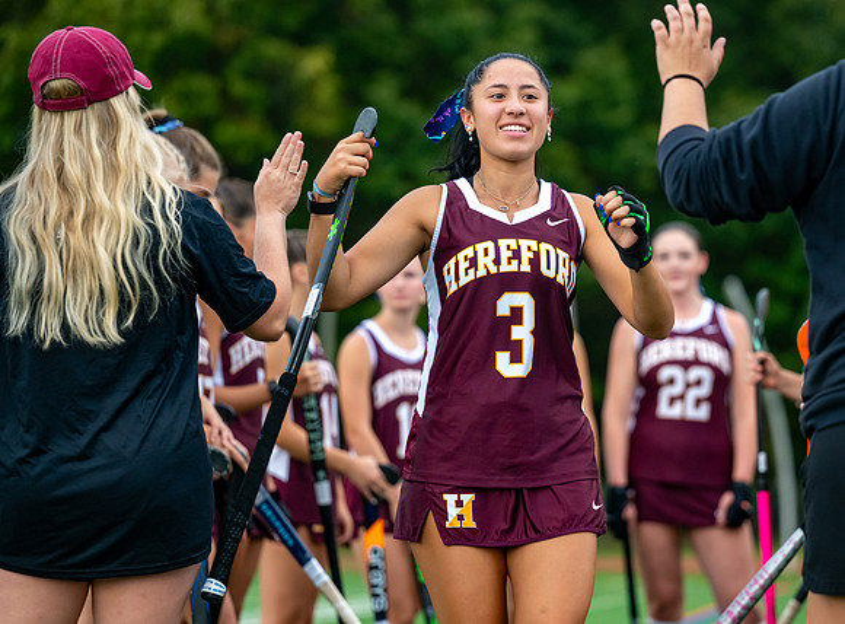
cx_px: 511
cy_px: 293
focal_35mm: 153
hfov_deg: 12.9
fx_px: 3721
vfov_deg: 9.6
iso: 1400
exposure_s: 1/1000
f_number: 2.8
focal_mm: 120
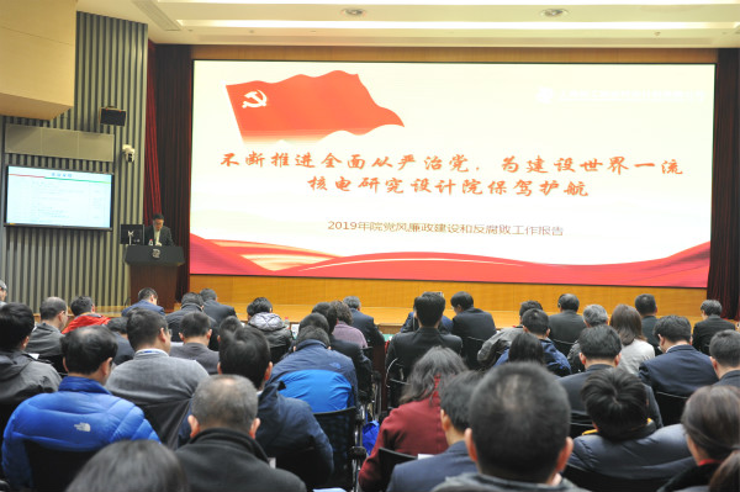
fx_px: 719
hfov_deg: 54.5
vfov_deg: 37.8
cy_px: 246
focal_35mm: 35
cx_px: 370
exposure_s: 1/80
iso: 1100
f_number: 4
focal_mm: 35
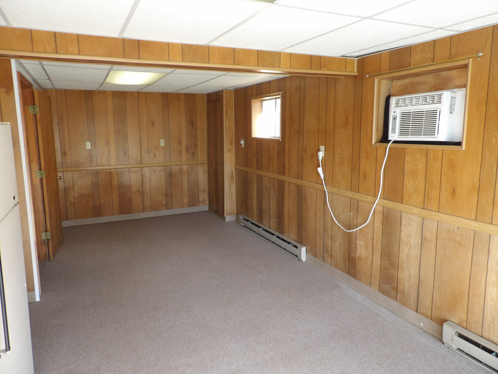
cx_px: 249
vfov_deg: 56.8
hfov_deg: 71.6
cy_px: 187
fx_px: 345
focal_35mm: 24
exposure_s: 1/33
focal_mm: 4.3
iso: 126
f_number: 3.2
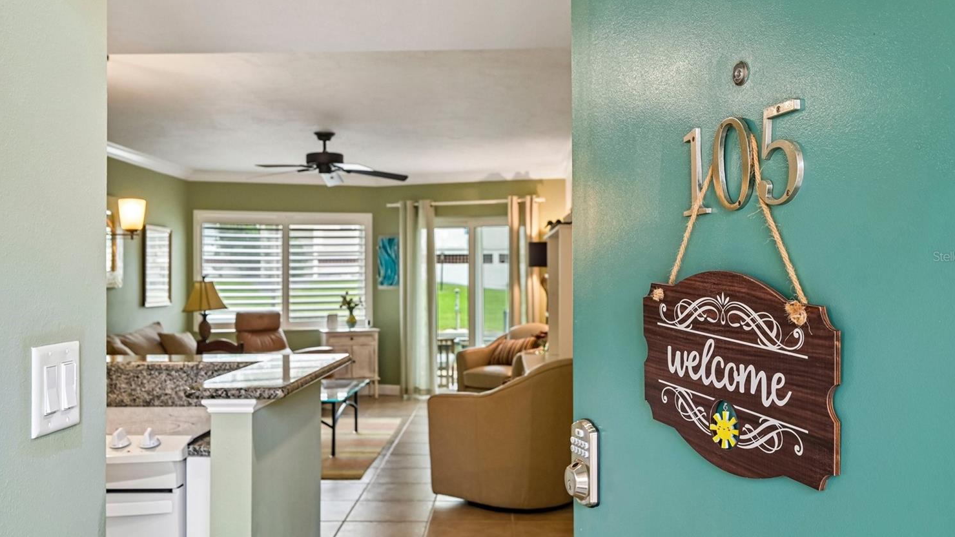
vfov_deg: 34.6
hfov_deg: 58.0
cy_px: 256
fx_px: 861
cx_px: 474
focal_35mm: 34
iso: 400
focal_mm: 30
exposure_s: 1/50
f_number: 8
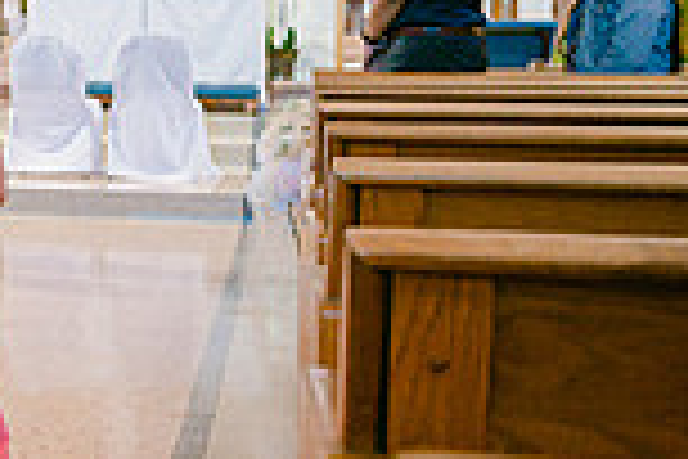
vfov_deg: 14.9
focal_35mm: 91
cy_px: 99
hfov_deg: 17.6
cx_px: -585
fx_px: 1739
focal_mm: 24
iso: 1600
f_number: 2.8
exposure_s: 1/160
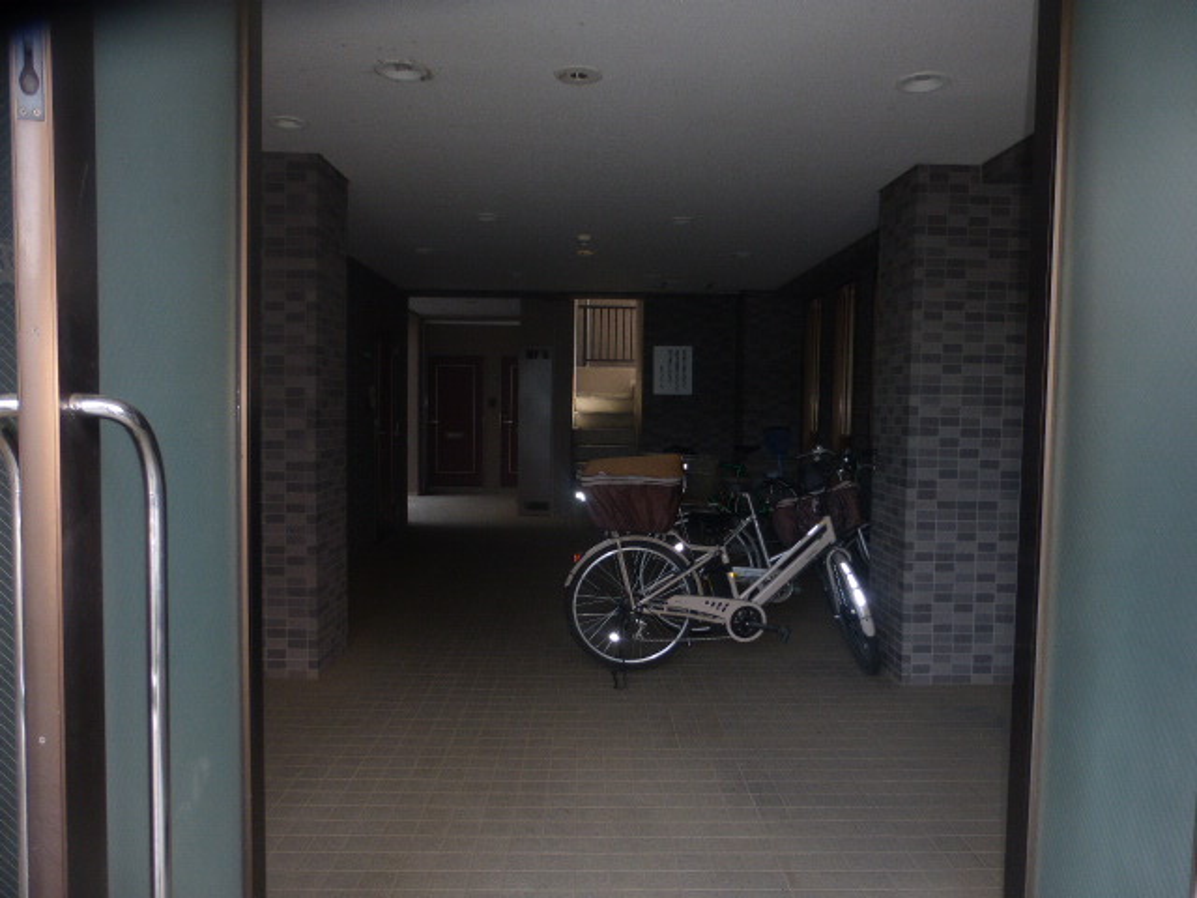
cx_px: 598
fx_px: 830
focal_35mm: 24
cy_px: 449
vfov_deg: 56.8
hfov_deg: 71.6
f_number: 3.3
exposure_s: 1/60
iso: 100
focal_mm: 4.3
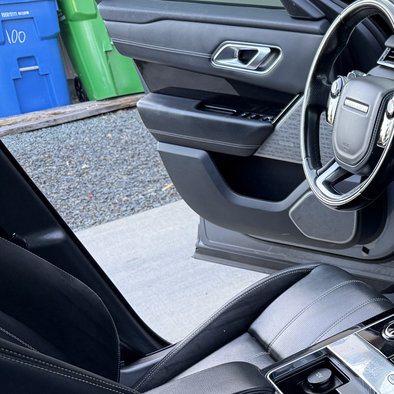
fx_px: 695
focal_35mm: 54
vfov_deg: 31.4
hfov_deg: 27.6
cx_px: 479
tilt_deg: -23.4
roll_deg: +1.2
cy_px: 267
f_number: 1.78
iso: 200
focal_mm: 6.76
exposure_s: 1/115
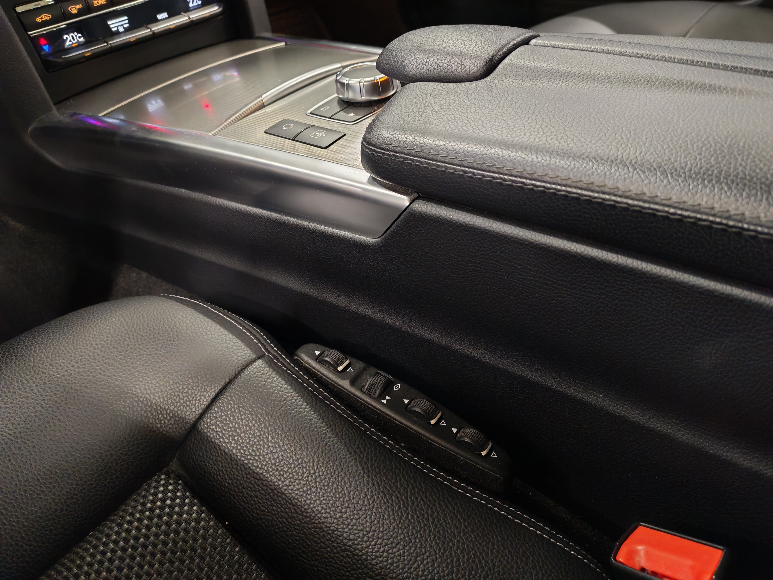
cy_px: 290
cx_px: 386
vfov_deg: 51.4
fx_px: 603
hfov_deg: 65.3
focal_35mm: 27
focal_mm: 6.12
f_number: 1.9
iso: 2000
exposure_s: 1/33
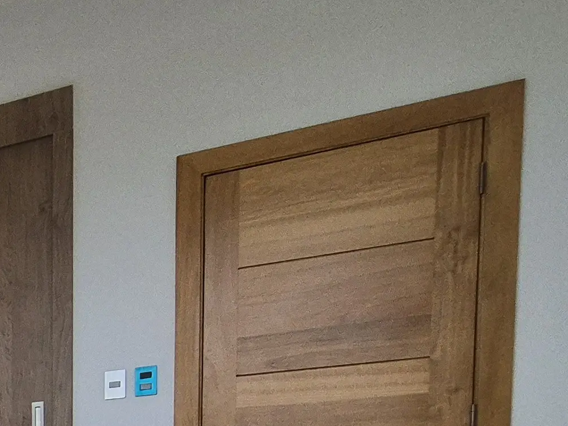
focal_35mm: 52
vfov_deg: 23.6
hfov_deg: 24.6
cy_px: 602
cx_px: -356
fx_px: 853
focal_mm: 2.2
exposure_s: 1/1996
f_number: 2.2
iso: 160
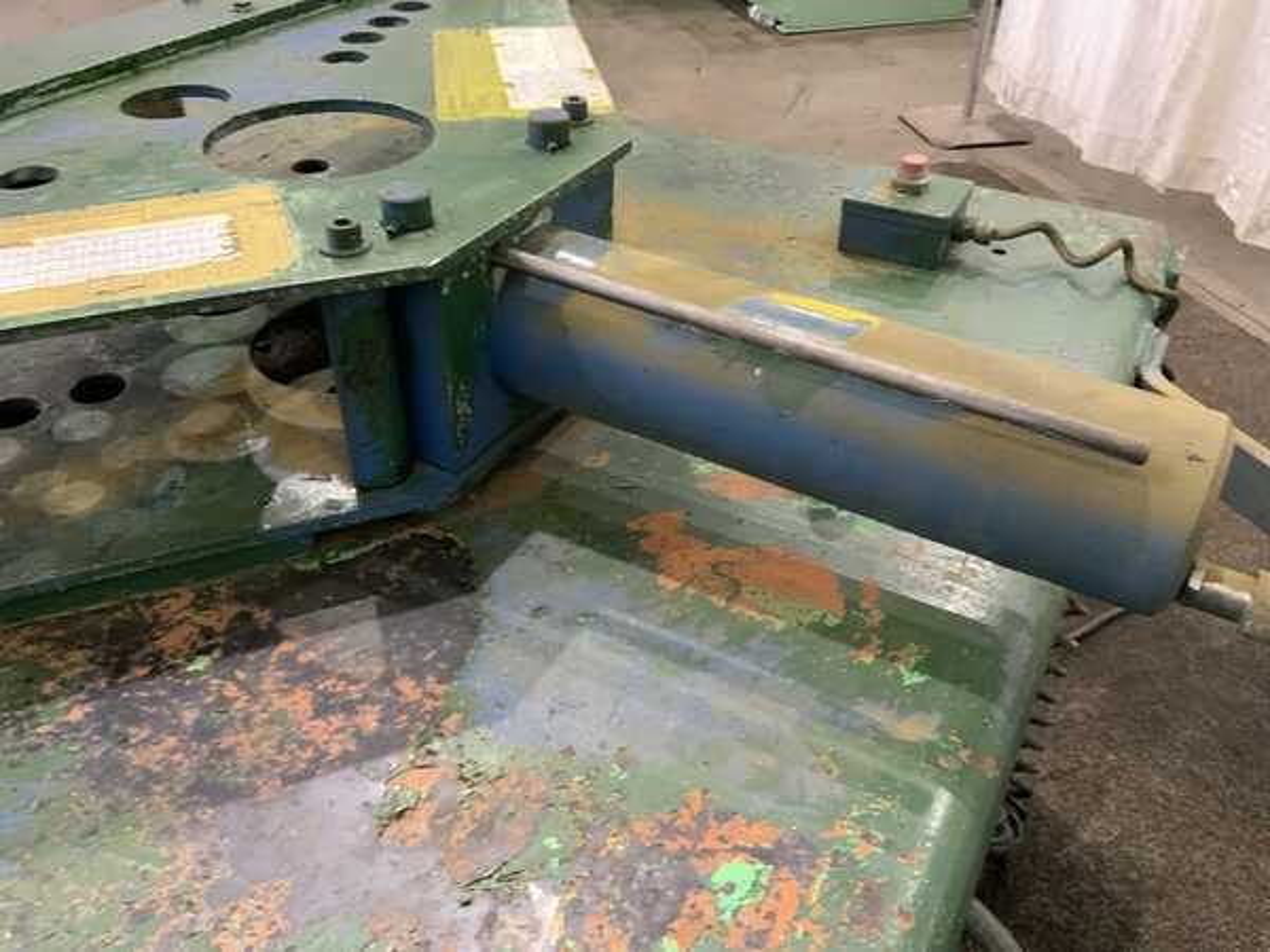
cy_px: 476
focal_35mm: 29
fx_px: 1064
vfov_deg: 48.2
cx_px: 635
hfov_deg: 61.7
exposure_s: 1/60
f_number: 1.8
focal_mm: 3
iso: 250
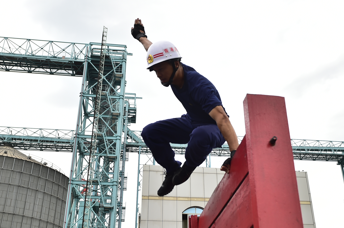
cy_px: 147
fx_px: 382
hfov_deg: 48.4
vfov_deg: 33.1
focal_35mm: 40
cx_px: 194
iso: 200
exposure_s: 1/400
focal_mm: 24
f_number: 5
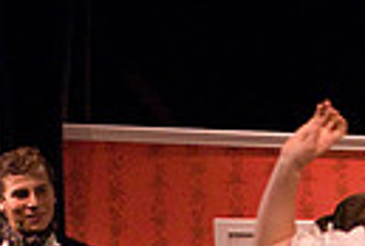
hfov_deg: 8.6
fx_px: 2393
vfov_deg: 5.8
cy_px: 427
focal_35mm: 235
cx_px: 481
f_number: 2.8
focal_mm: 35
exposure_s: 1/160
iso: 1600
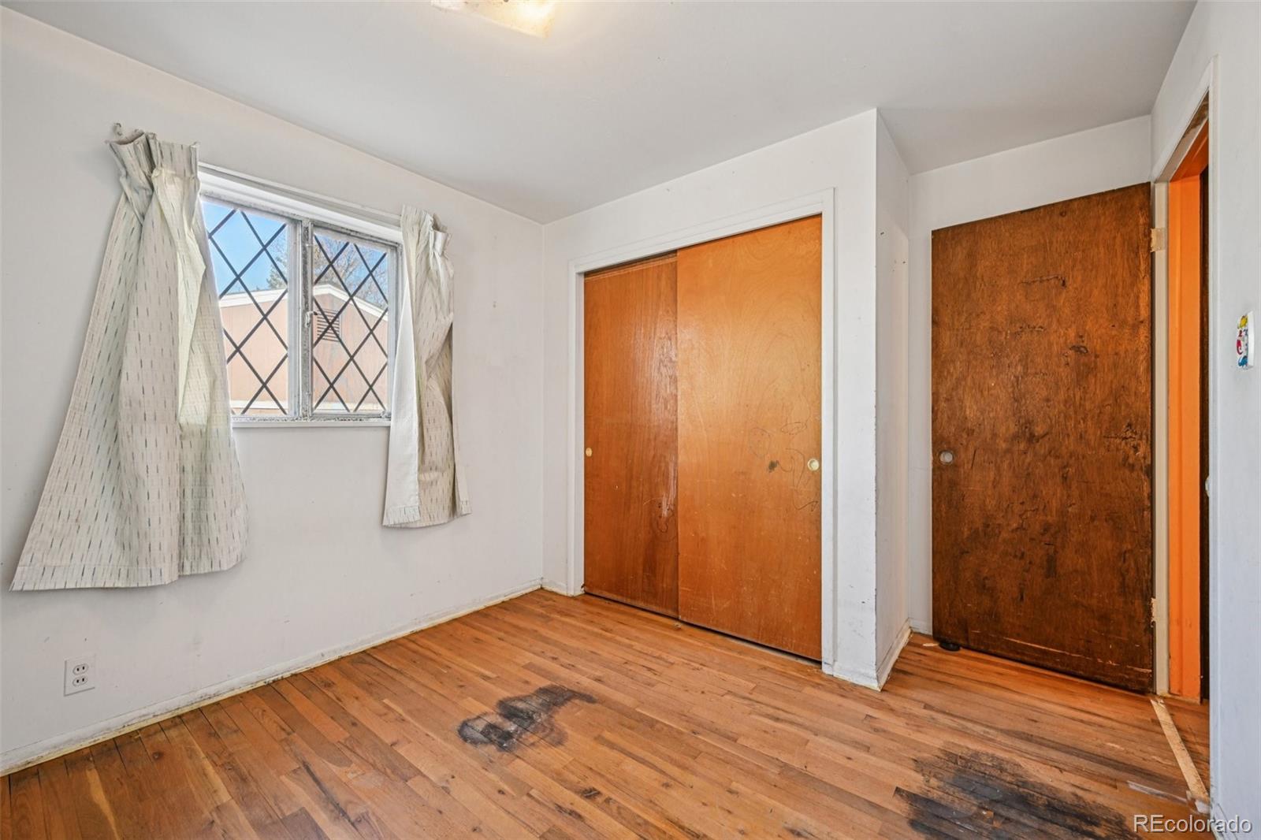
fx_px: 490
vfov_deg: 81.2
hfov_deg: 104.3
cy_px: 420
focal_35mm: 14
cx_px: 630
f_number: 8
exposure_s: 1/15
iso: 180
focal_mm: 14
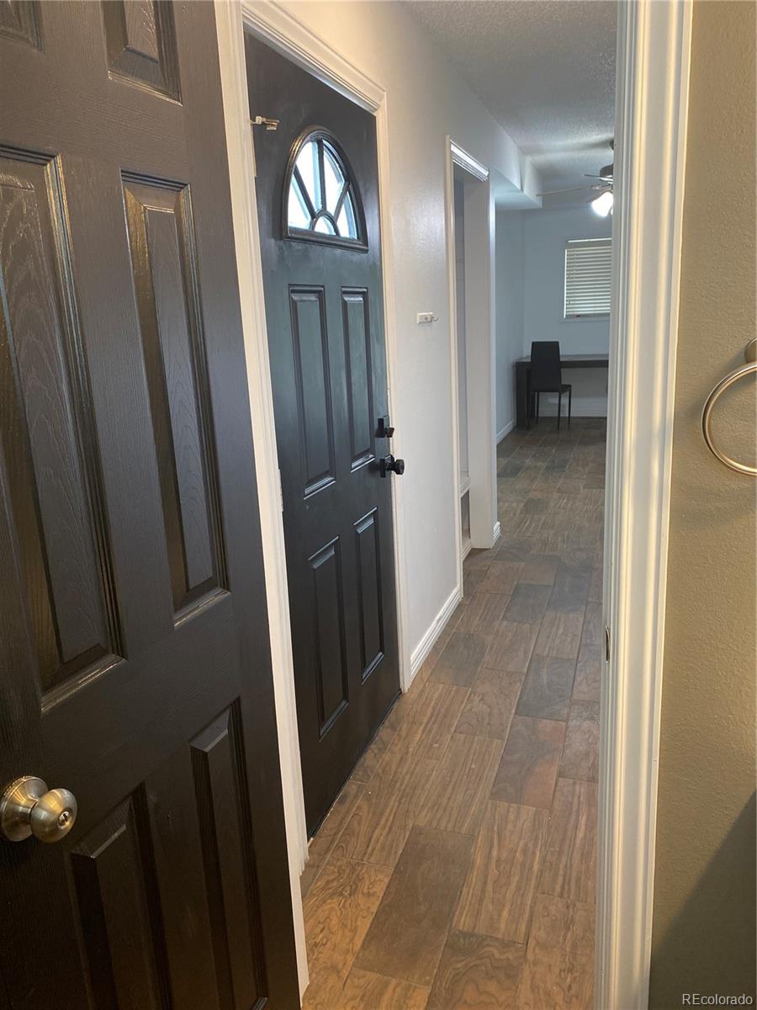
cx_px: 378
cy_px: 505
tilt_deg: -12.7
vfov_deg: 67.3
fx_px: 758
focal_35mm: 26
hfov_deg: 53.1
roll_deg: +2.8
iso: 160
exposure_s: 1/60
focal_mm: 4.25
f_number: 1.8
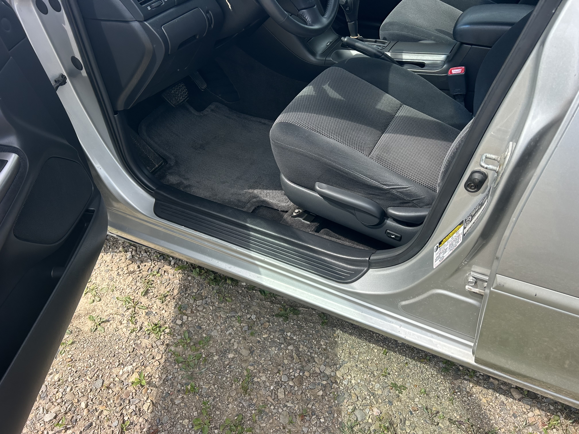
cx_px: 290
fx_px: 435
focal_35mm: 26
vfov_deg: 53.1
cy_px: 217
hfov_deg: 67.3
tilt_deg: -47.2
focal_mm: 5.7
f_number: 1.5
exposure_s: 1/2045
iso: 50
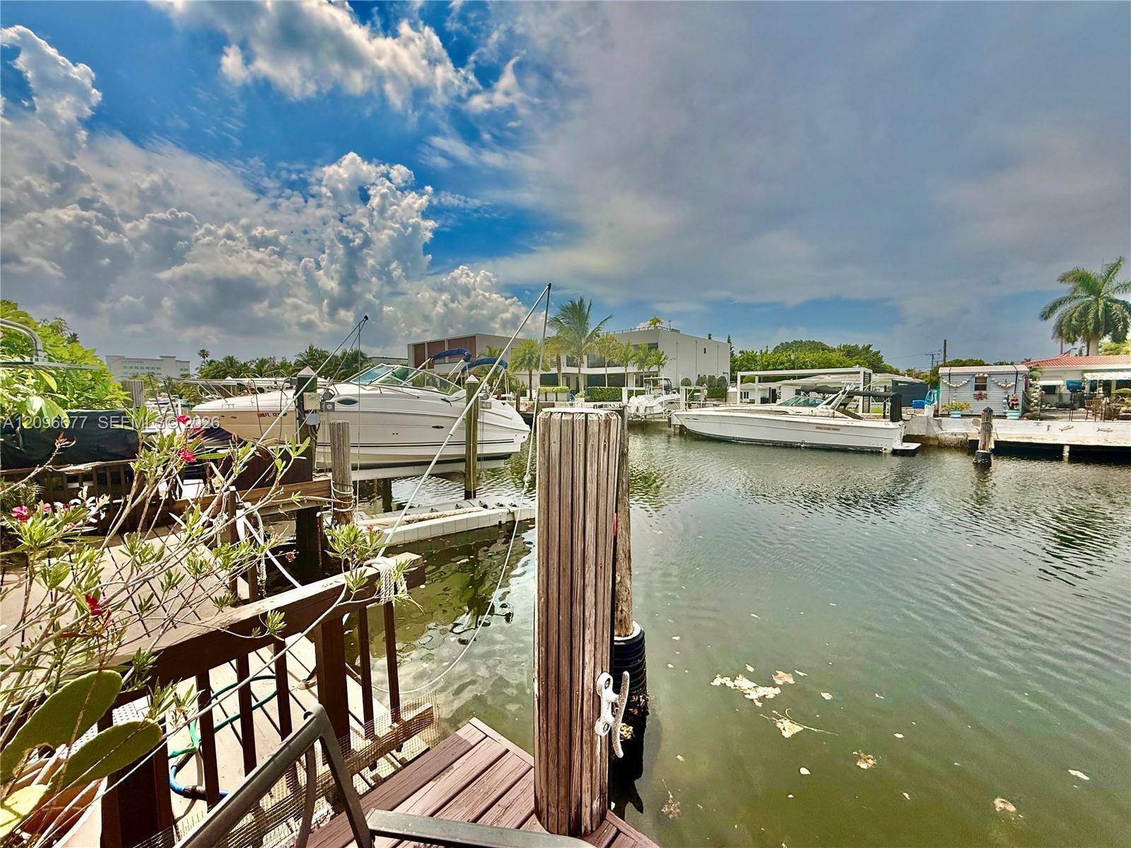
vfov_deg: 85.7
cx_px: 566
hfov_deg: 102.1
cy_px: 424
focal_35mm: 14
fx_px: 457
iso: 50
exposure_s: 1/2841
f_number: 2.2
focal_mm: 2.22
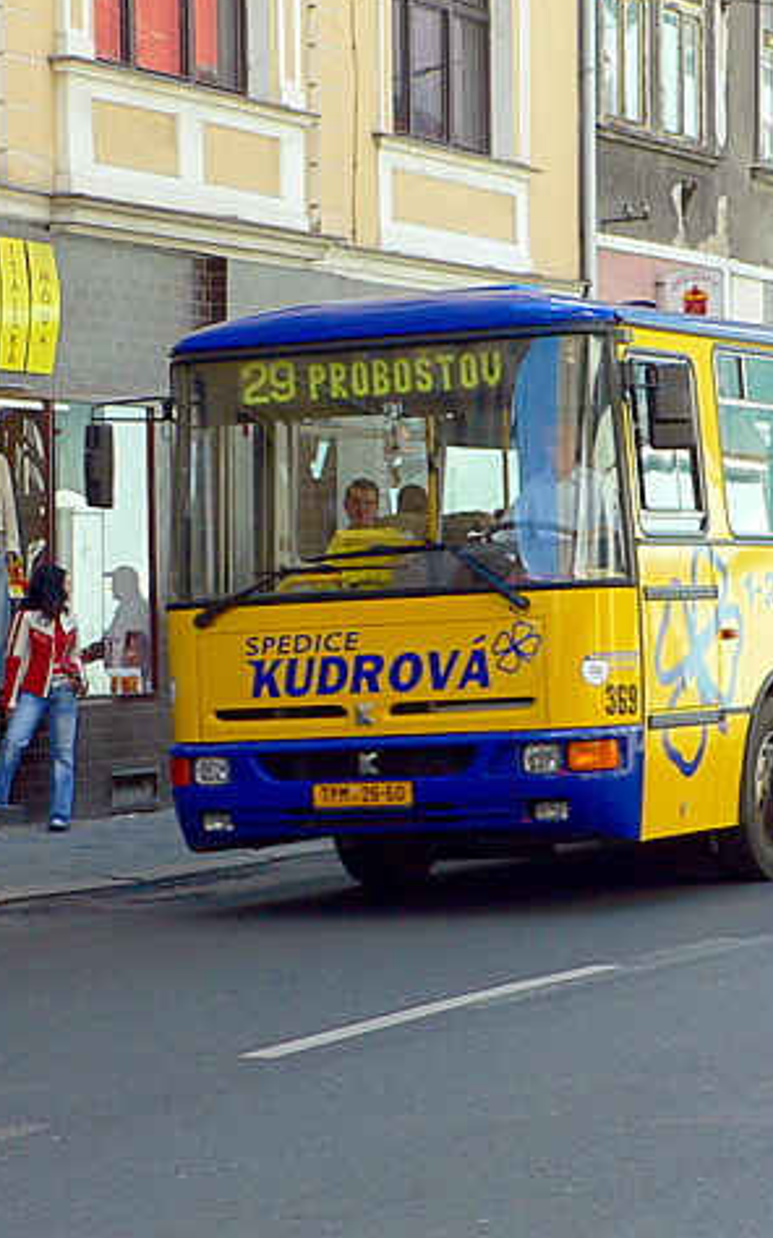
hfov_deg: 11.5
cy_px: 614
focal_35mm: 113
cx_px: 655
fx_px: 3811
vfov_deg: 18.4
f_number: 4
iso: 80
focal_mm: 10.5
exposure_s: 1/160
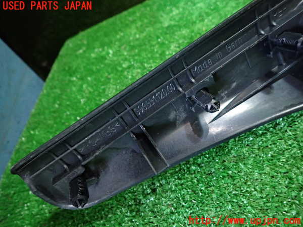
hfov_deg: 69.4
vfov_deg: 54.9
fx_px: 219
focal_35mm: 25
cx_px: 152
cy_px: 114
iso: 400
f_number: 2
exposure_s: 1/30
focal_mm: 4.5
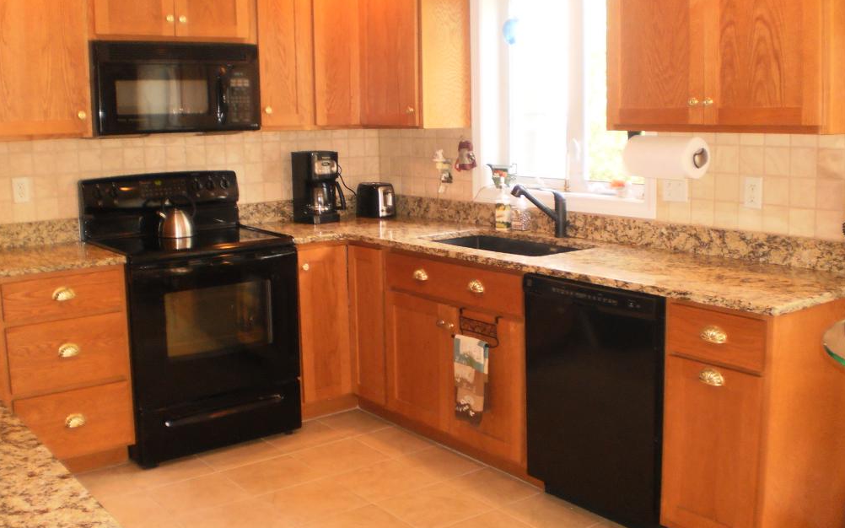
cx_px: 429
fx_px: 898
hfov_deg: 50.4
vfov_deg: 32.7
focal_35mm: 39
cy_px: 238
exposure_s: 1/30
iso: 250
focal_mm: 6.3
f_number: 3.1
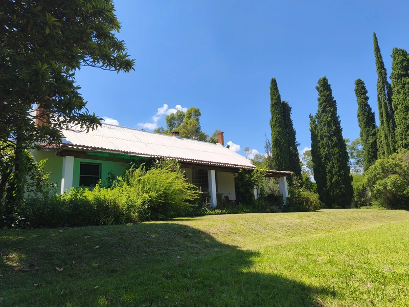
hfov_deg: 73.9
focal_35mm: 23
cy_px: 154
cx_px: 204
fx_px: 272
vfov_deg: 58.9
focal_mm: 5.35
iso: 80
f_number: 1.7
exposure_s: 1/2778
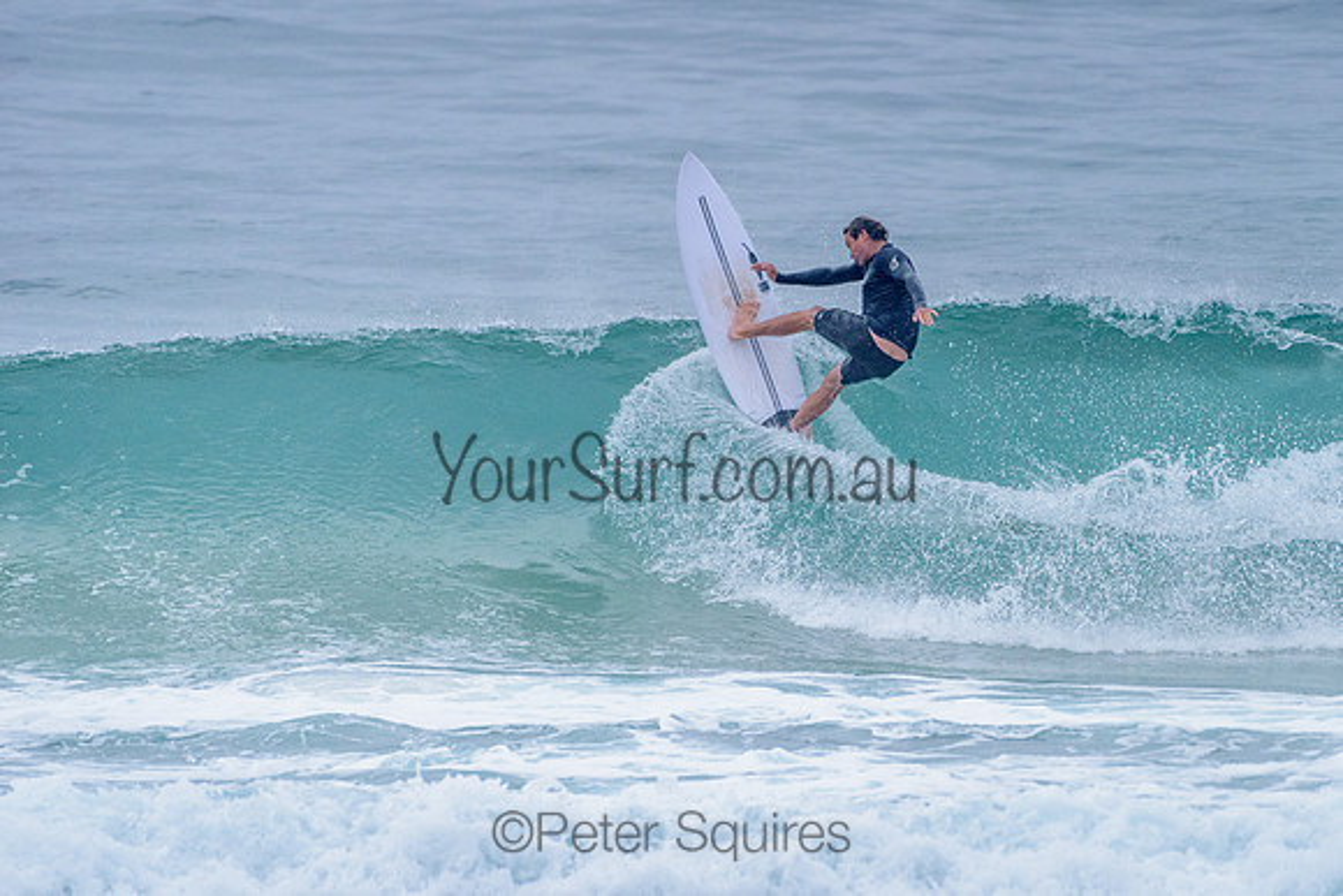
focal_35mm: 613
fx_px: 22867
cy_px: 438
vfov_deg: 2.2
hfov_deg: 3.4
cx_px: 820
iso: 2000
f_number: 5.6
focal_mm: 500
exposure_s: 1/2000
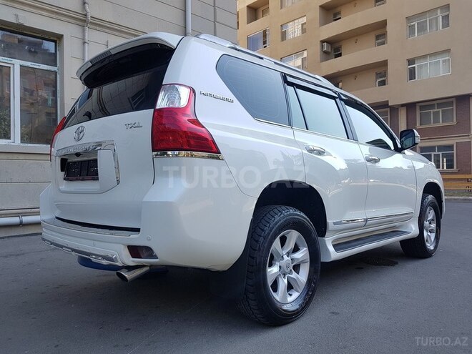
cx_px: 236
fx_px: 355
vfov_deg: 53.1
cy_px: 177
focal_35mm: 26
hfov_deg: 67.3
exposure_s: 1/552
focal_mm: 4.2
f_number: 1.7
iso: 40
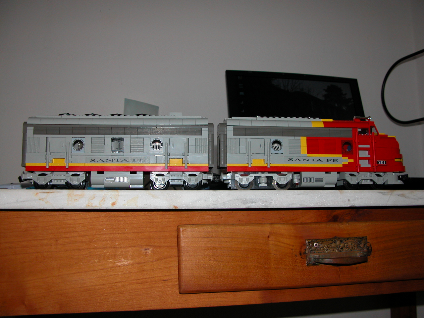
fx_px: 416
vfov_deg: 41.8
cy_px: 159
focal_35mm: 34
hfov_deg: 54.0
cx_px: 212
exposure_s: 1/60
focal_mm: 8.9
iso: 100
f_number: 2.8
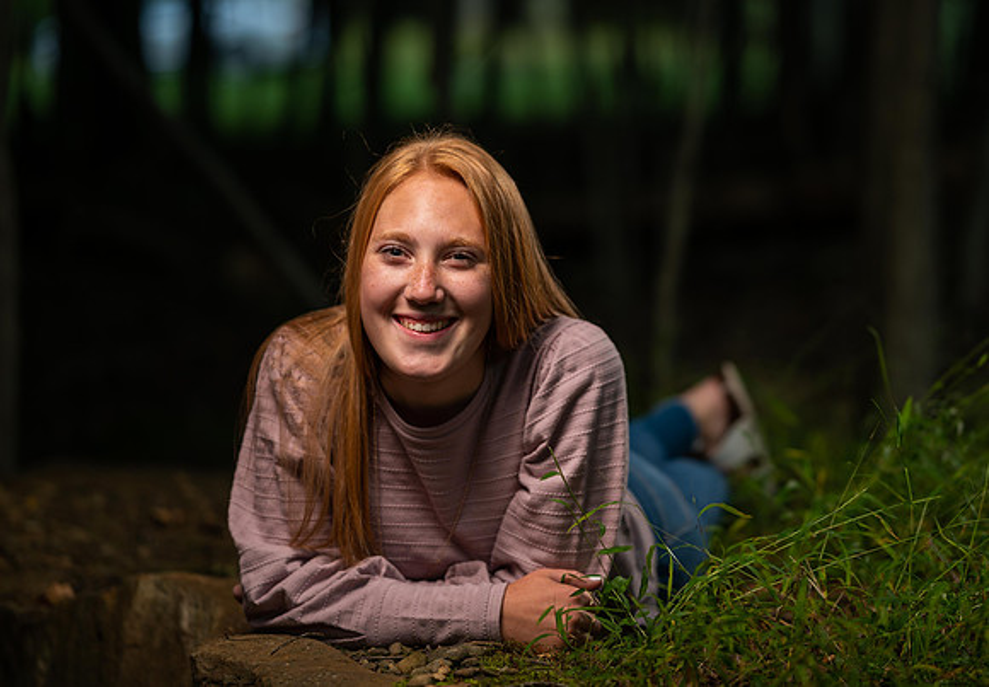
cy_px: 262
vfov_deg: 13.0
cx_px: 611
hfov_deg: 18.6
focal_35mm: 108
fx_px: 3015
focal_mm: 85
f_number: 1.8
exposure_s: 1/320
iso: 80
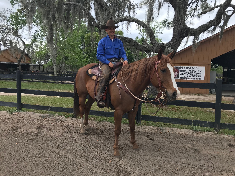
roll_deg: -2.0
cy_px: 88
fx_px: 190
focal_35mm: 28
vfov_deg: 49.7
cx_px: 118
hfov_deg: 63.4
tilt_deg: -2.4
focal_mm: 3.99
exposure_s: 1/725
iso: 20
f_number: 1.8
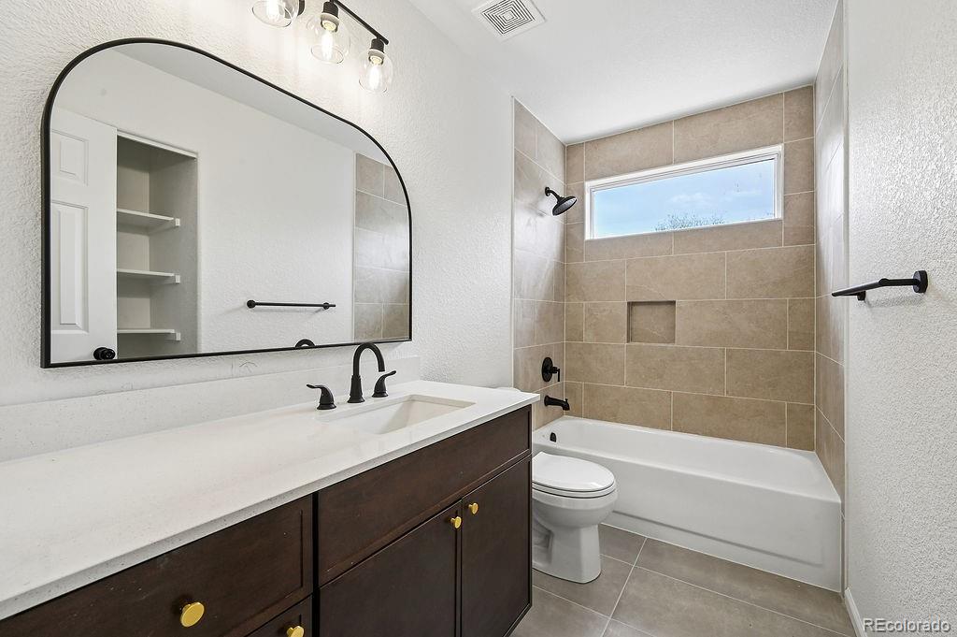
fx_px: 398
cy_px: 318
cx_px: 478
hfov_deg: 100.4
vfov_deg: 77.2
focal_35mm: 15
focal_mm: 15
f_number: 10
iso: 400
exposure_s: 1/100
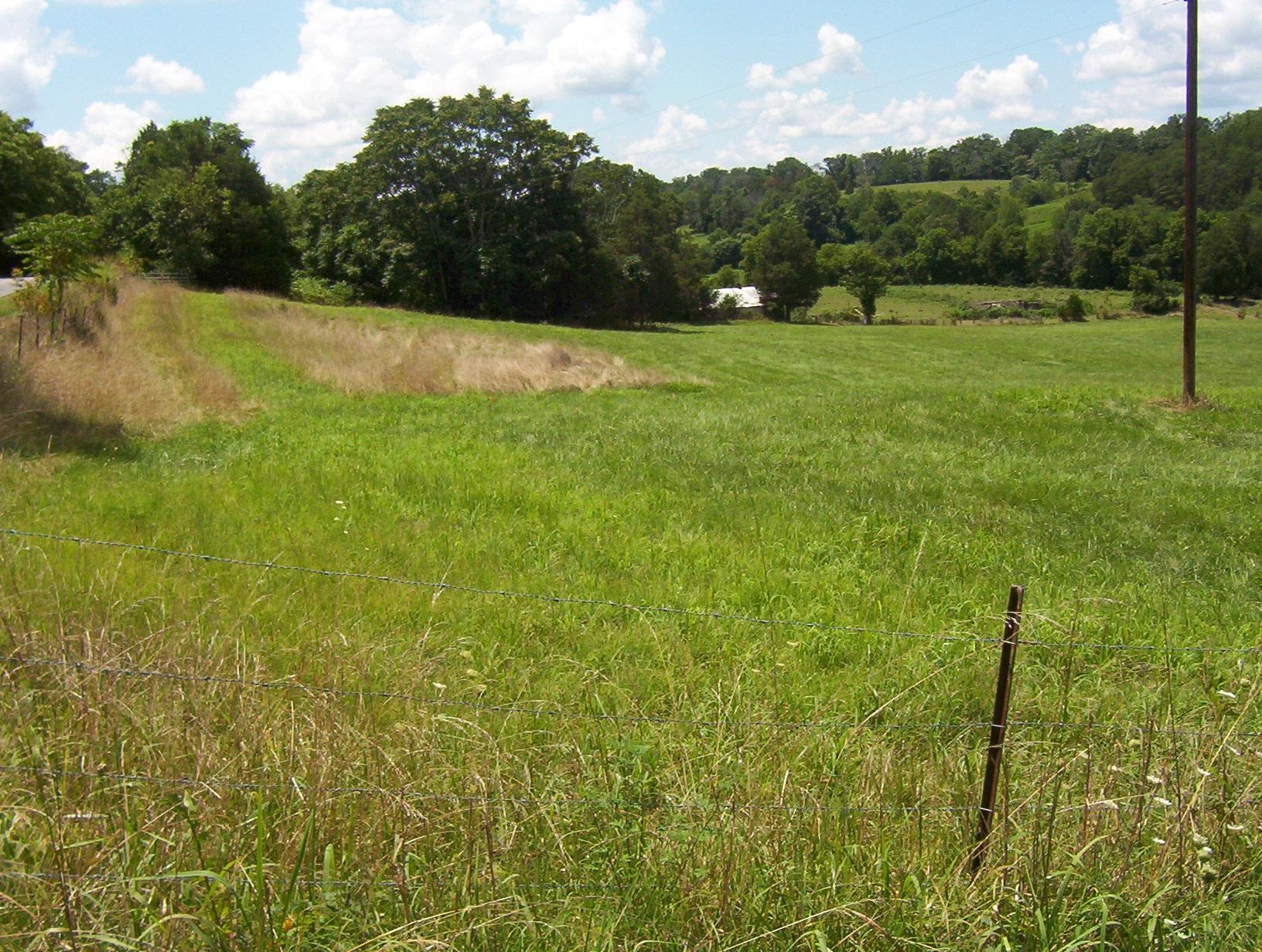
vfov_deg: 39.8
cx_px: 631
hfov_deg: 51.2
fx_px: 1316
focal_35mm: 36
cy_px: 476
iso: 100
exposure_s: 1/590
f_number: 5.24
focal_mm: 5.54
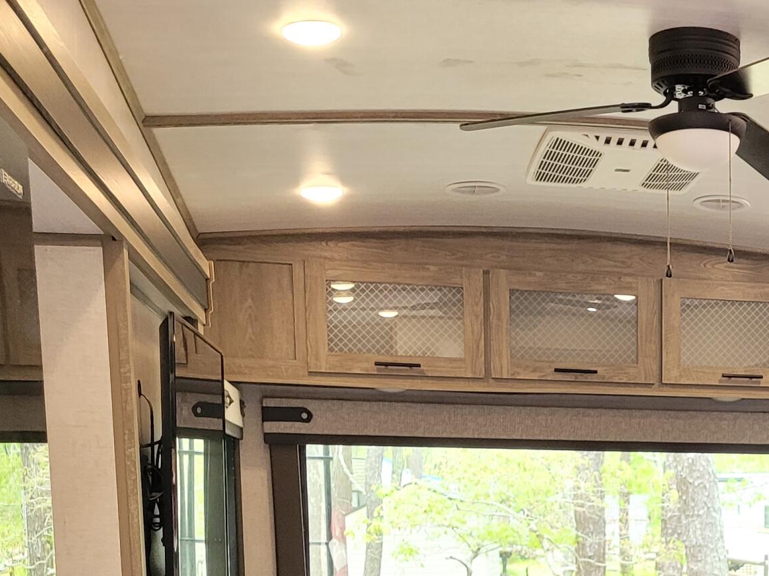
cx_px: 810
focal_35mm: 68
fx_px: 1510
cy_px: 711
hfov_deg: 26.6
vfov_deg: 20.1
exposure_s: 1/40
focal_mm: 5.4
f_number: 1.8
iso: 320
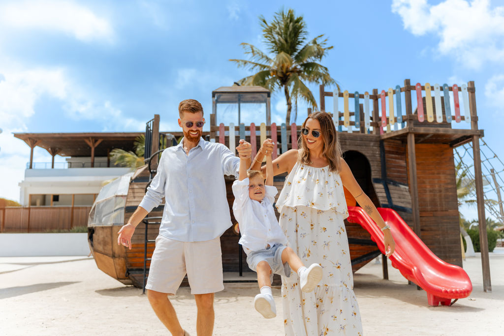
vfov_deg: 42.4
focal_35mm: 31
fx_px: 434
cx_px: 252
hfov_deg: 60.3
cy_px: 168
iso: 200
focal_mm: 31
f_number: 2.8
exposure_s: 1/2000
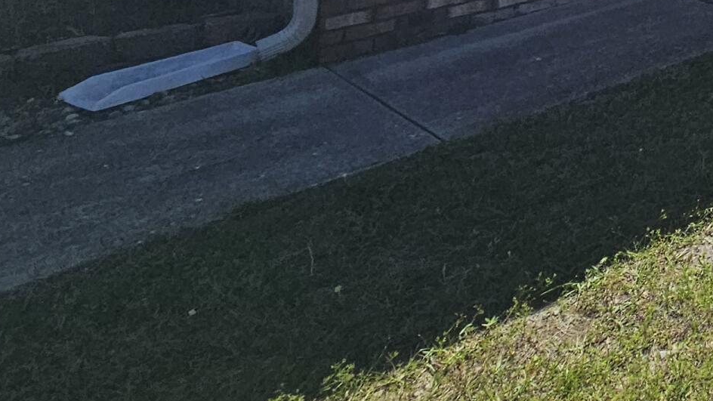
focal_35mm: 45
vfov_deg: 20.1
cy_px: -297
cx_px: 1014
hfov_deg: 30.5
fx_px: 851
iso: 50
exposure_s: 1/2993
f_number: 2.2
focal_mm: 2.2
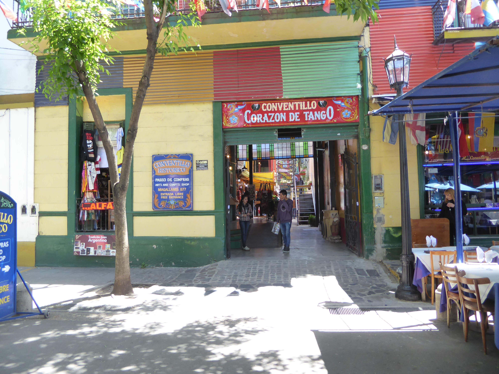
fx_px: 360
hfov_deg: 69.4
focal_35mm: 25
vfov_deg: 54.9
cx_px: 250
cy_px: 187
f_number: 3.3
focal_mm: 4.3
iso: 125
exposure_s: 1/60
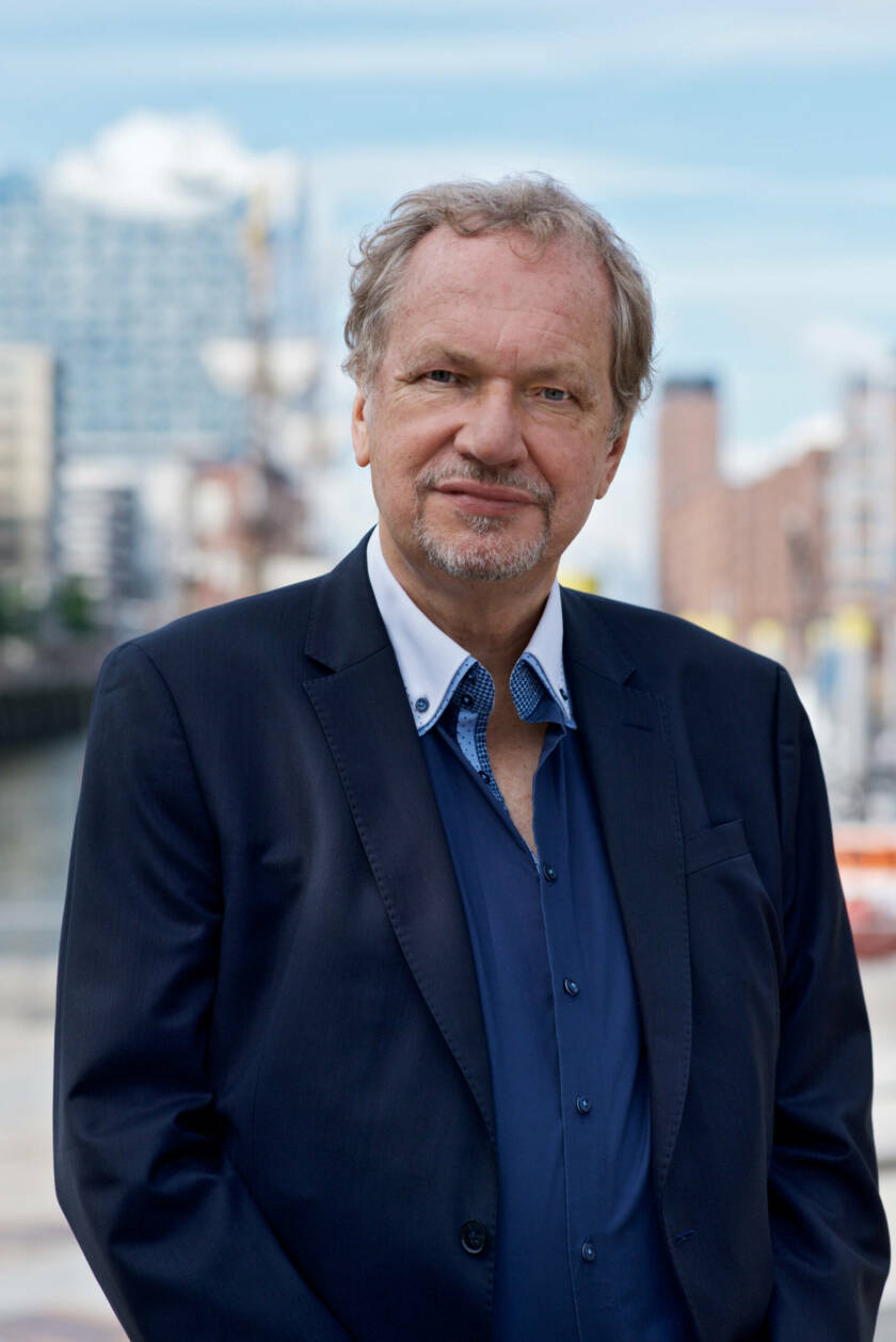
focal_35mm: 85
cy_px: 671
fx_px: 3171
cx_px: 448
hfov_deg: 16.1
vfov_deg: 23.9
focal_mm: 85
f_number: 4
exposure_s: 1/2000
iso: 200
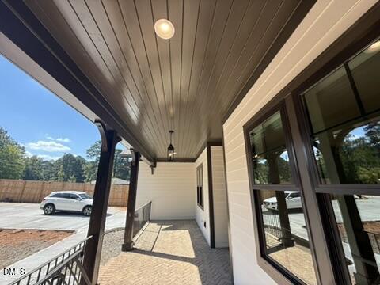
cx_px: 190
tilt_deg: +14.4
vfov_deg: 85.7
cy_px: 142
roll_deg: -0.6
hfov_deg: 102.1
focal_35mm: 14
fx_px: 154
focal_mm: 2.22
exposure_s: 1/424
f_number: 2.2
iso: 50
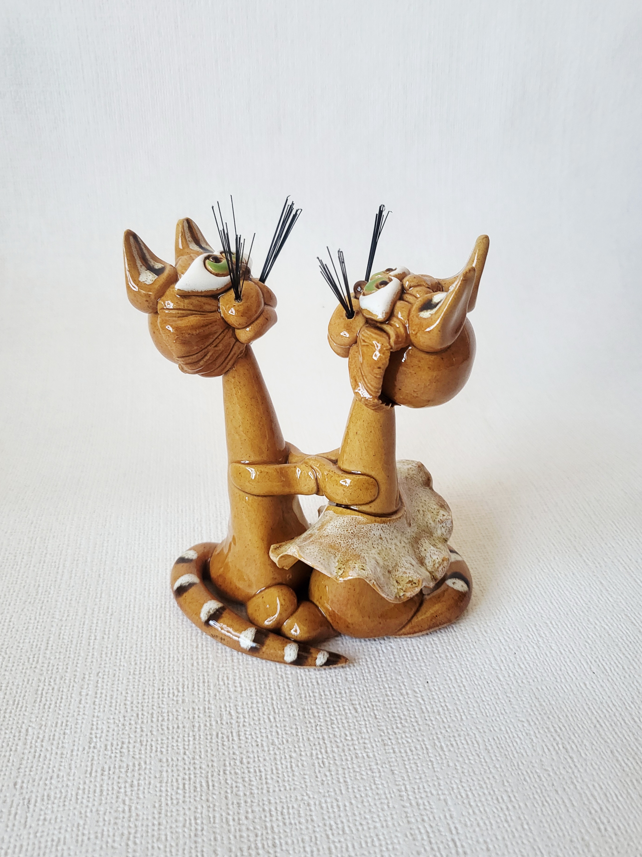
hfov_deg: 53.1
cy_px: 428
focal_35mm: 26
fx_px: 643
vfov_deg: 67.3
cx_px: 321
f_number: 1.8
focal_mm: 4.25
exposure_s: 1/101
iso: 160
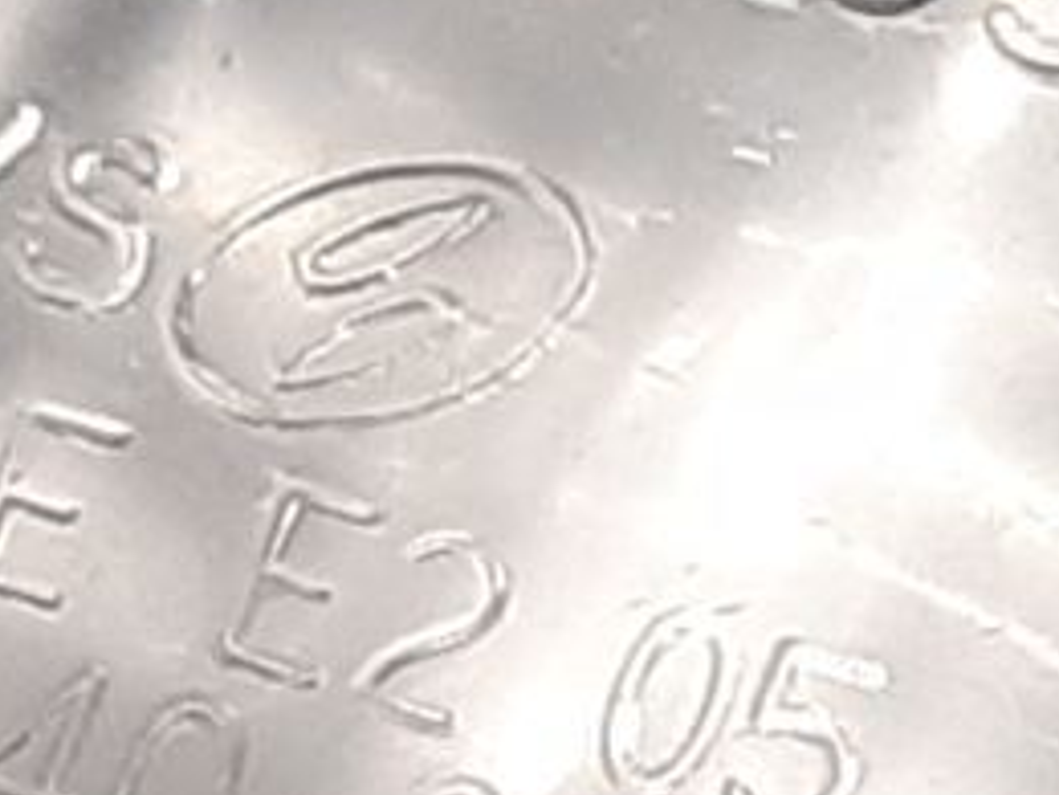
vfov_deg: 7.1
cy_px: 1443
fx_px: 6272
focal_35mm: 205
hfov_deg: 9.4
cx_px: 1646
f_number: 1.7
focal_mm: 3.93
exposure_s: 1/50
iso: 64
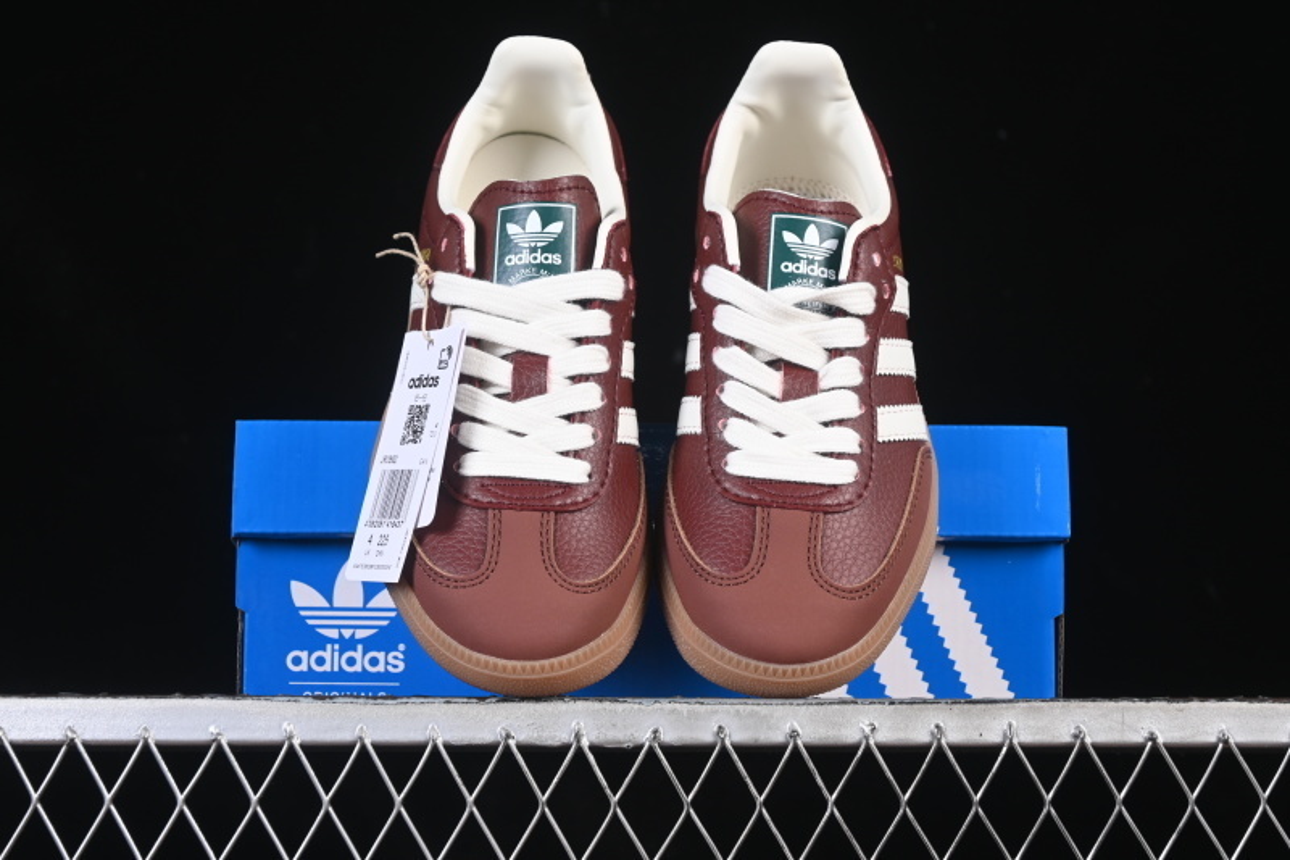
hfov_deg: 27.0
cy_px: 430
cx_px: 645
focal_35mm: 75
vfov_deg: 18.2
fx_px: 2687
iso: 160
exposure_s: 1/80
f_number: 7.1
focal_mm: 50
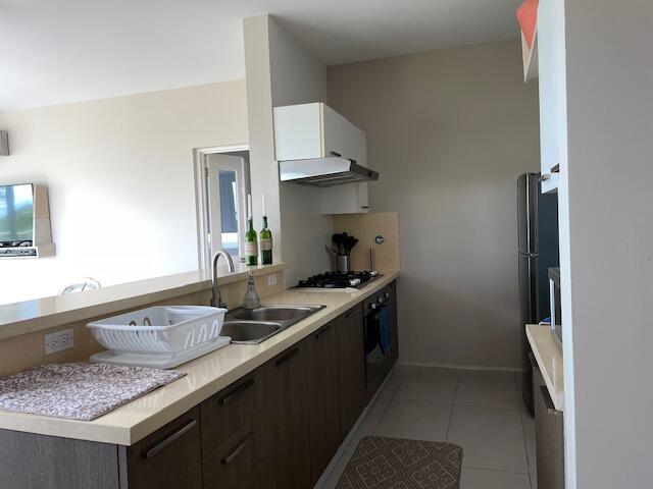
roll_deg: +3.1
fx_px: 490
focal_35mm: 26
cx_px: 326
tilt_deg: -1.8
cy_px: 244
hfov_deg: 67.3
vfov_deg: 53.1
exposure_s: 1/121
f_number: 1.6
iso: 100
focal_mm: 4.2
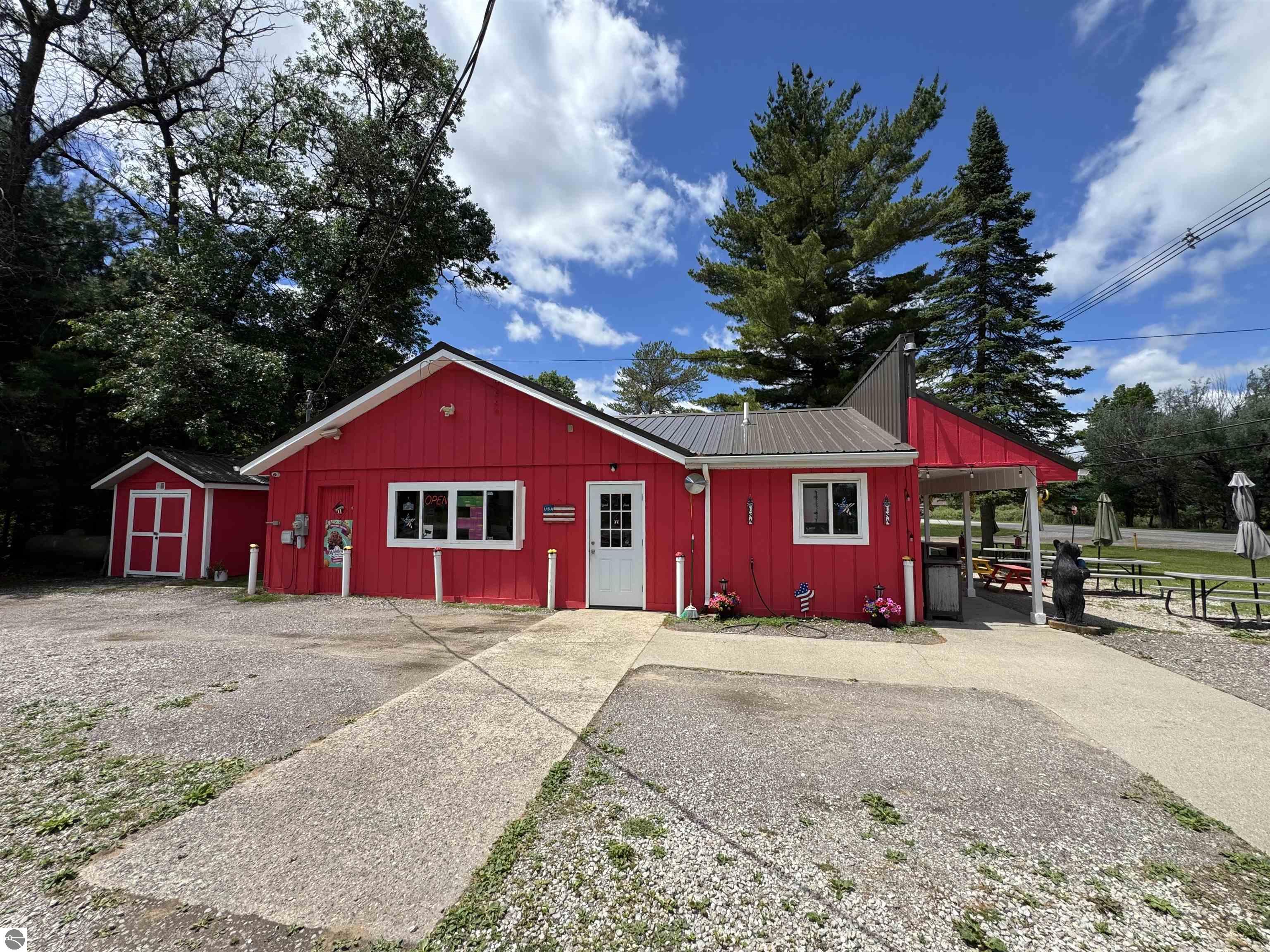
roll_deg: -0.2
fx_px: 514
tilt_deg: +4.7
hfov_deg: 102.1
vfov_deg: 85.7
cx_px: 635
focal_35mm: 14
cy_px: 476
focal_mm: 2.22
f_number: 2.2
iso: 40
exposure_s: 1/1672
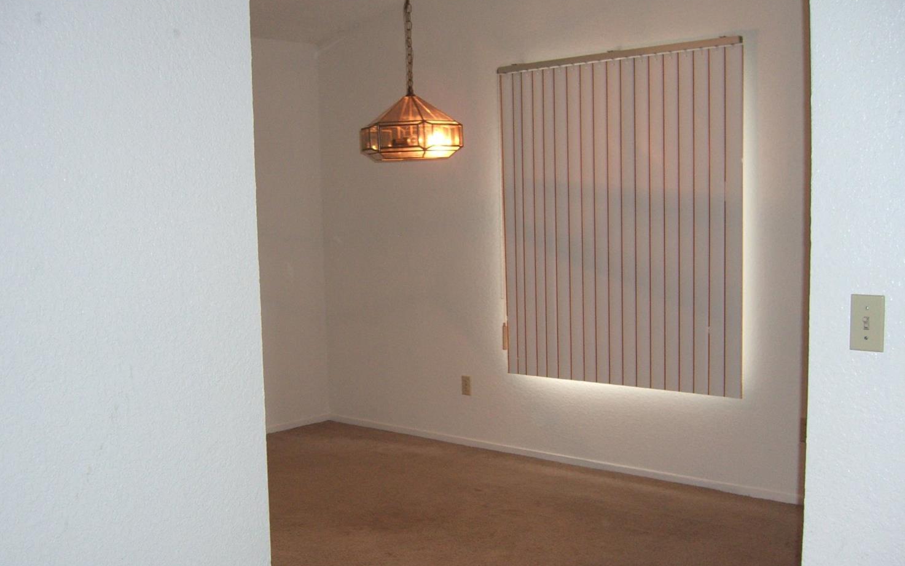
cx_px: 446
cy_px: 327
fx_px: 1011
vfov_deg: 31.2
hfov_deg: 48.2
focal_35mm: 41
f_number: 2.8
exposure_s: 1/60
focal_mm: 7.9
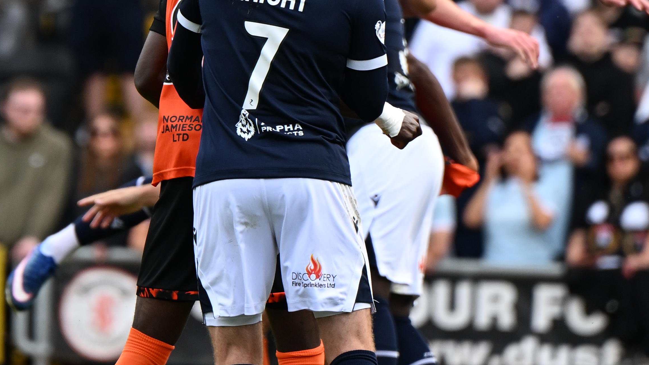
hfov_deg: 2.9
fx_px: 12958
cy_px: -54
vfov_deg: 1.6
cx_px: 170
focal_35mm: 753
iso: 400
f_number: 2.8
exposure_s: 1/1000
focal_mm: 200
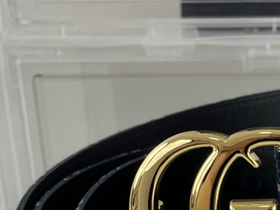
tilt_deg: -29.4
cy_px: 273
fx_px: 744
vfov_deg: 15.3
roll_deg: +0.8
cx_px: 230
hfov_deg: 21.0
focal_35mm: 92
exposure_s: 1/161
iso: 32
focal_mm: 4.2
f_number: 1.6
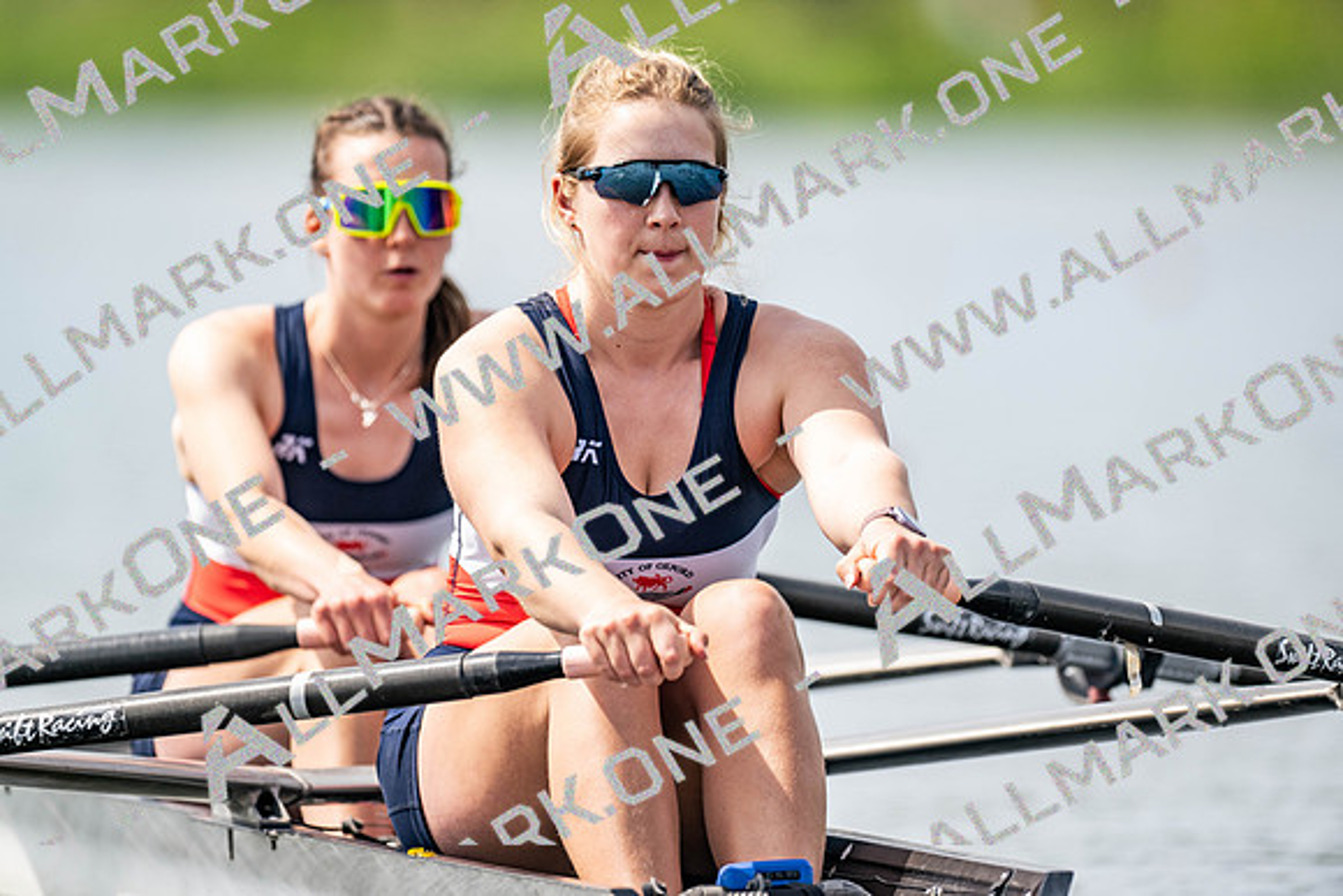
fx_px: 22388
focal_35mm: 600
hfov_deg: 3.4
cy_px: 448
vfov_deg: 2.3
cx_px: 672
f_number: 4
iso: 400
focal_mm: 600
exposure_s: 1/2500
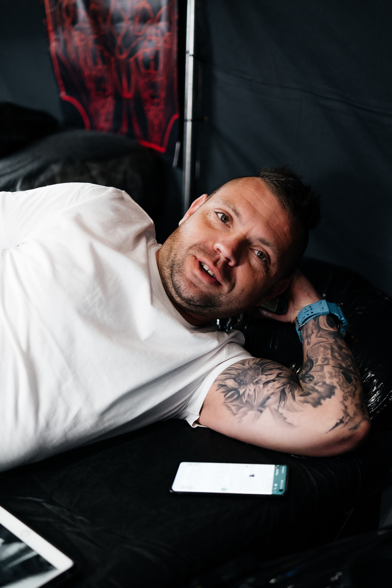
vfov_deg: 43.6
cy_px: 294
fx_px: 735
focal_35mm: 45
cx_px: 196
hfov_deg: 29.9
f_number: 1.8
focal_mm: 45
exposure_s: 1/160
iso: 500
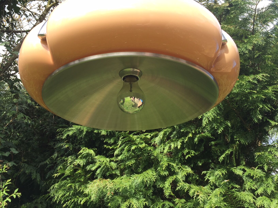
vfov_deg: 48.2
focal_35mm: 29
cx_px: 139
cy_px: 104
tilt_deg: +24.2
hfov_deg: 61.7
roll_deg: +0.0
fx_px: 233
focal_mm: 4.15
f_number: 2.2
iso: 32
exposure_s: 1/520
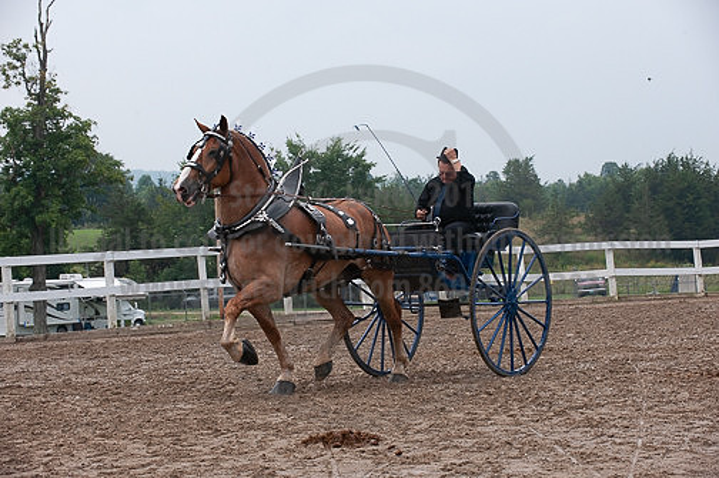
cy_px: 239
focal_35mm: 116
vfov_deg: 11.8
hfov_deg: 17.7
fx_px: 2314
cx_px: 360
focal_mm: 116
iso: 1400
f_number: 5.6
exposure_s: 1/1000
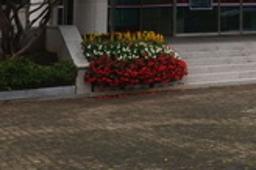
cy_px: -137
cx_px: 317
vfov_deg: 13.3
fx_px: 654
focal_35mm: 92
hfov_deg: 20.5
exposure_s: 1/80
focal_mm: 16
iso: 100
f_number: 11
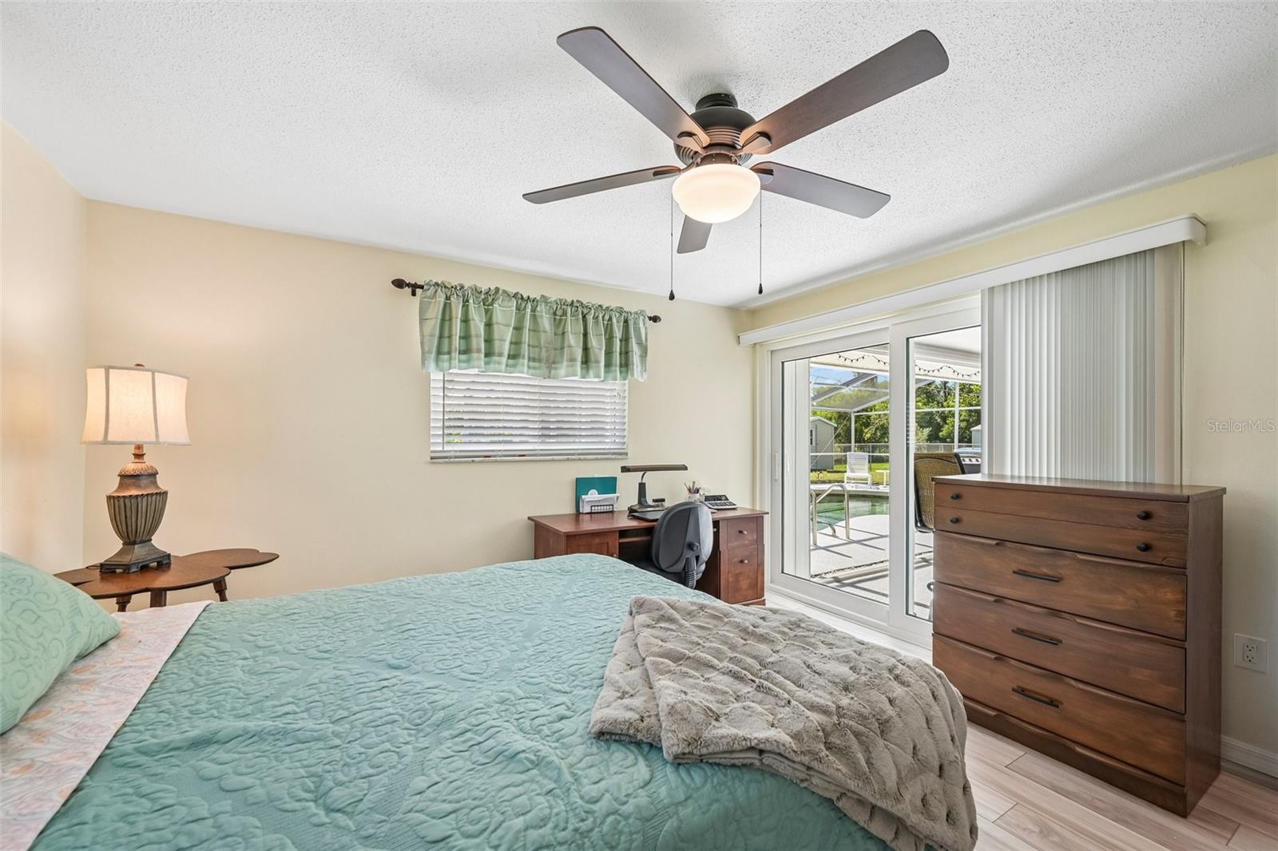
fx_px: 497
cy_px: 426
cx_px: 639
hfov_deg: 104.3
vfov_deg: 81.2
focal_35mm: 14
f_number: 8
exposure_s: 1/125
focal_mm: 14
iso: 400
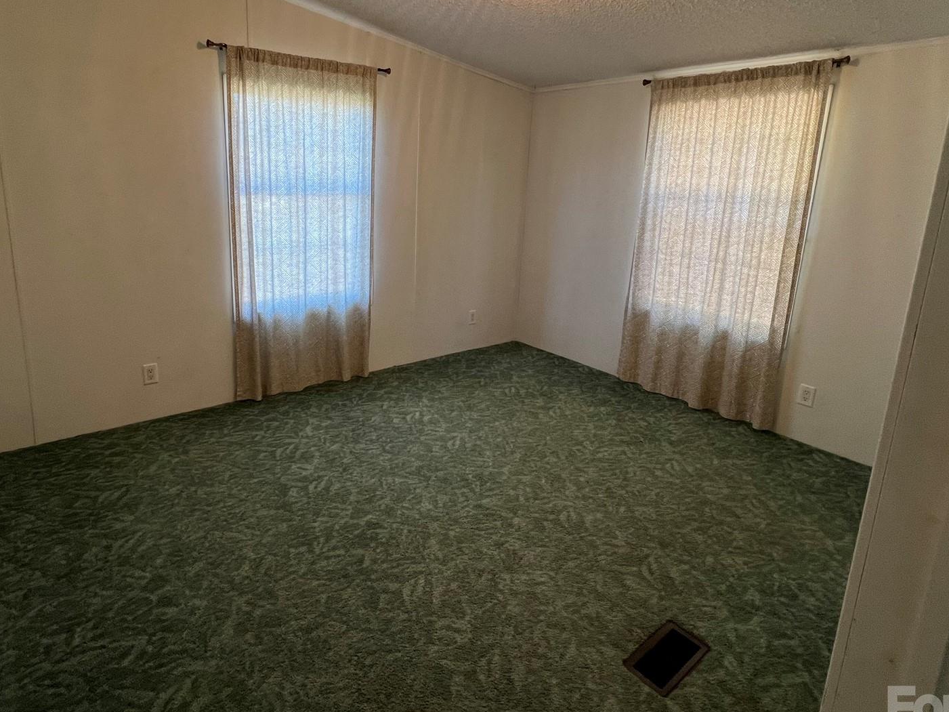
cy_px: 293
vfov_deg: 68.2
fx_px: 521
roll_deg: -1.5
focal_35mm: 19
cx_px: 417
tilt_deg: -12.2
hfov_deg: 84.3
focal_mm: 1.57
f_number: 1.8
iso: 125
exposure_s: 1/60
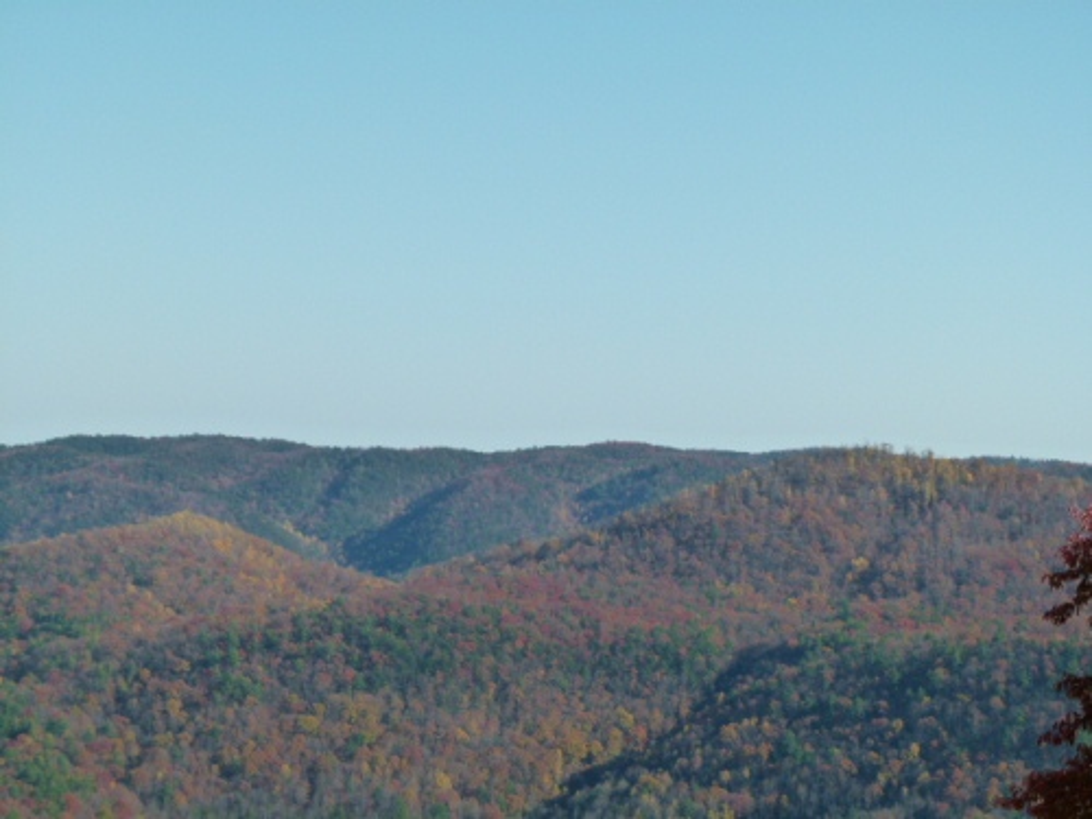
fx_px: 3975
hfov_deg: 15.6
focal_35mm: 126
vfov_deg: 11.8
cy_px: 410
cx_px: 546
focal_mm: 22.6
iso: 160
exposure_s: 1/1000
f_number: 4
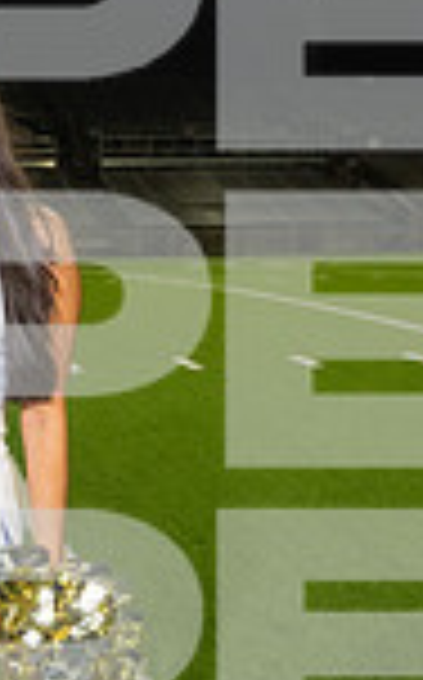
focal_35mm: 73
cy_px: 333
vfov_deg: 28.2
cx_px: -140
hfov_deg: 16.7
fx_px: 1350
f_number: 4.5
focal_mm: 24
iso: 1000
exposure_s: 1/200
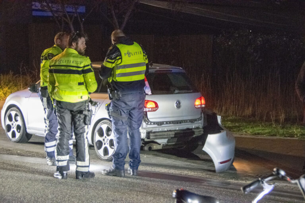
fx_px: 712
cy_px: 102
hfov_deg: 24.2
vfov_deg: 16.3
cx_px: 152
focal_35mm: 84
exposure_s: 1/25
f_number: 4.8
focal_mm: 56
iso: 6400
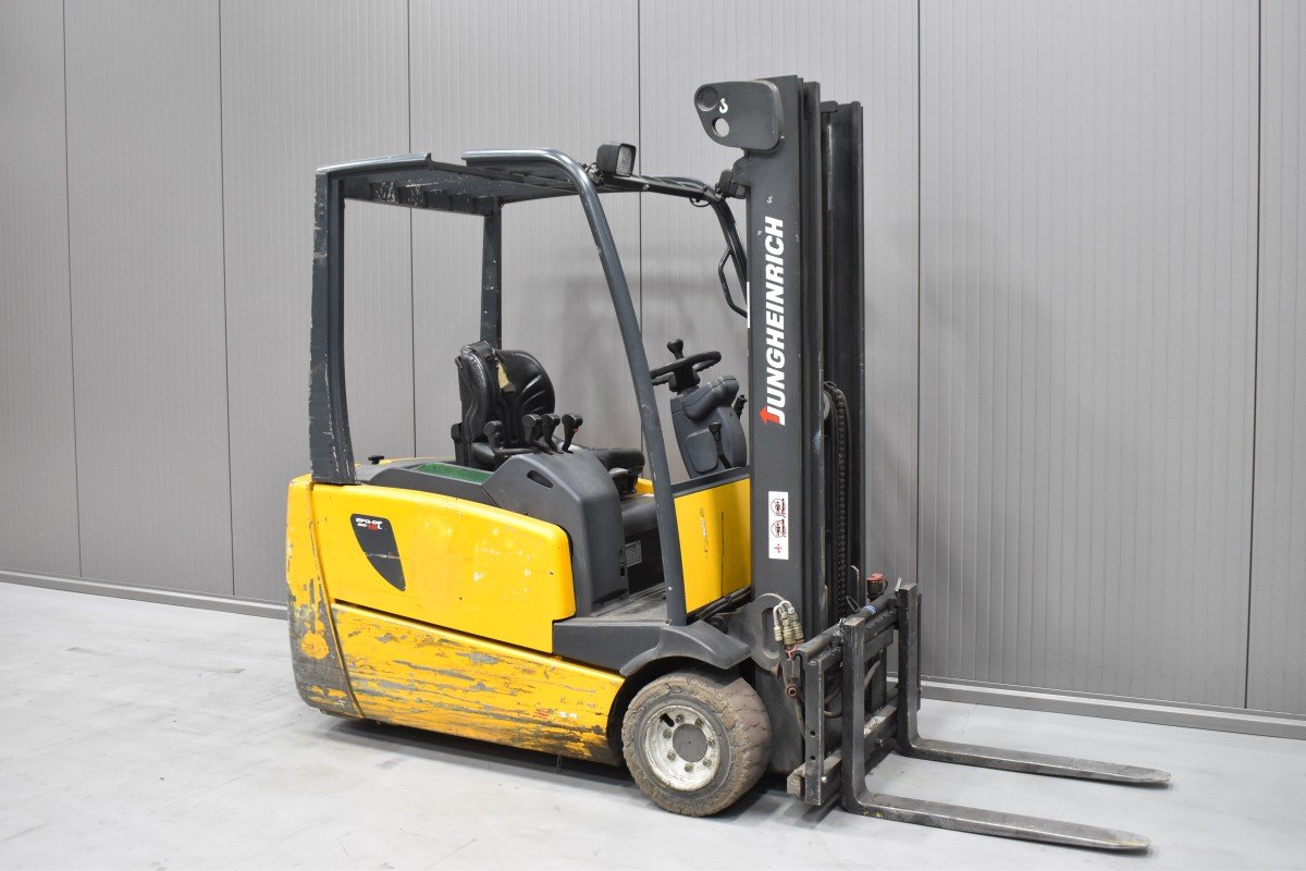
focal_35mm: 34
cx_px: 653
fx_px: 1251
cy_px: 436
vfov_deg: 38.4
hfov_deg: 55.1
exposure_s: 1/30
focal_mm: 23
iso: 1600
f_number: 5
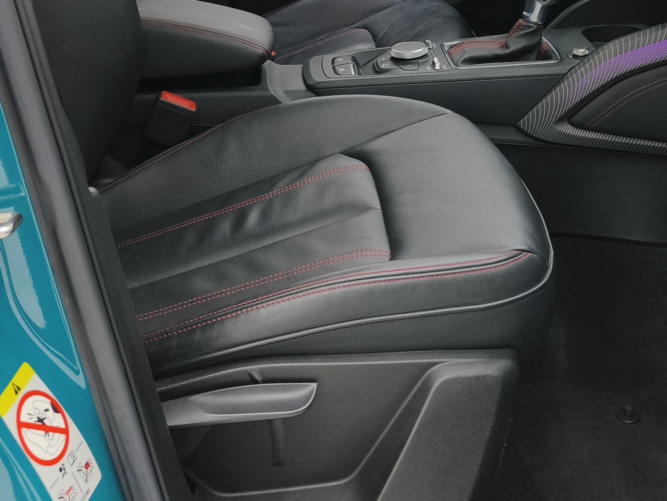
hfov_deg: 31.8
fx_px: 1156
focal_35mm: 60
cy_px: -2
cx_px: 471
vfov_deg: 23.4
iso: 125
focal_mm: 5.56
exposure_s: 1/66.7
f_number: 1.88
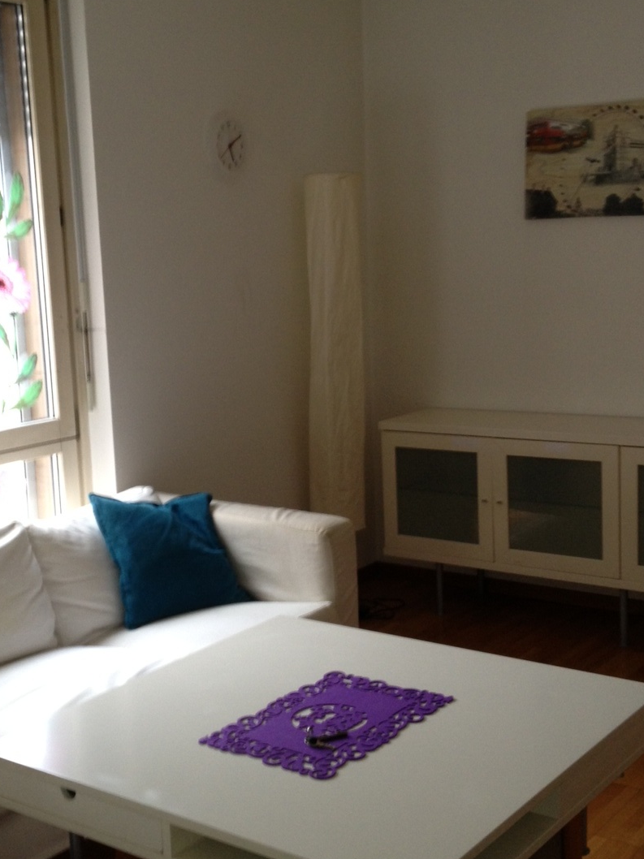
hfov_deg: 26.9
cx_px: 239
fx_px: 1340
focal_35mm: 54
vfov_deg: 35.5
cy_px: 452
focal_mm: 4.28
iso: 80
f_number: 2.4
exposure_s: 1/20
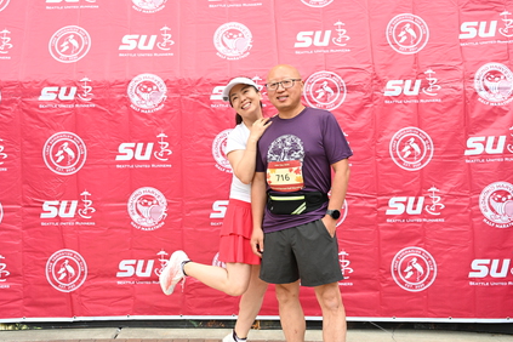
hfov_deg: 49.5
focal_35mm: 39
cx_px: 238
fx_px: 556
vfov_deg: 34.2
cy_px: 162
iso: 2000
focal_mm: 30
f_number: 4
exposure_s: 1/320
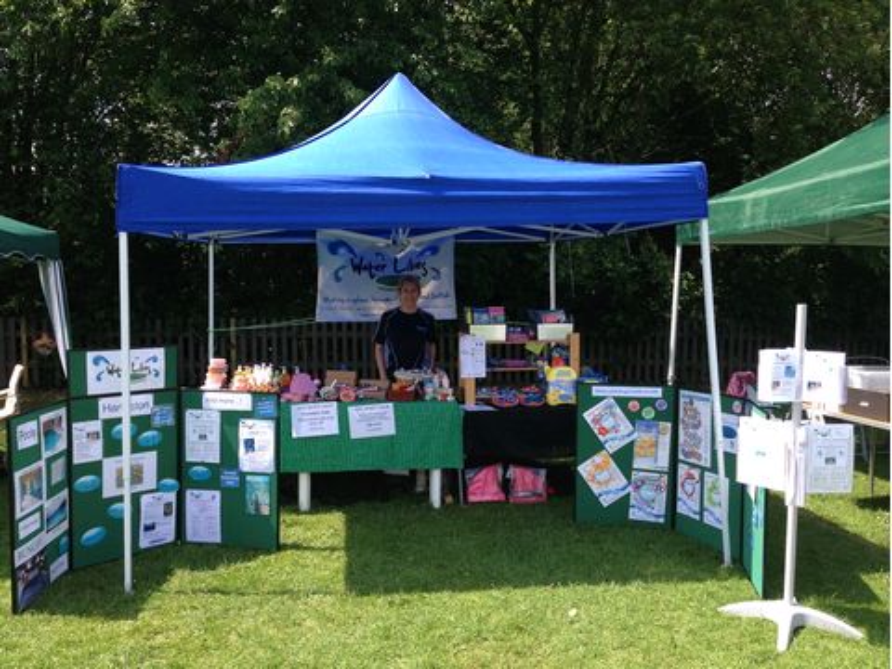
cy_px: 334
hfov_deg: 55.4
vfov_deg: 42.9
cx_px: 446
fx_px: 850
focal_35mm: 33
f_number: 2.4
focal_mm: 4.12
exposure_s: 1/484
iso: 50
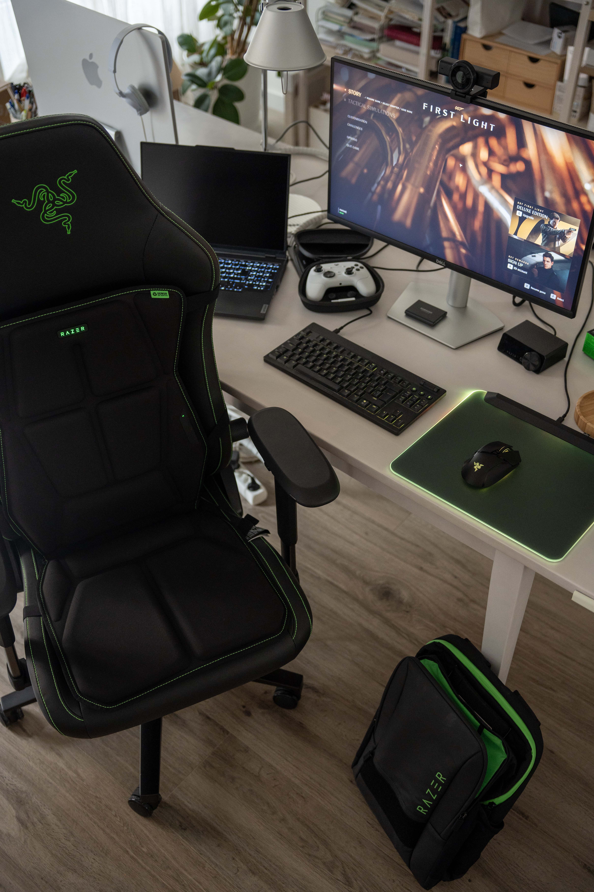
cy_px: 446
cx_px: 297
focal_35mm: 39
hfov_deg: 34.3
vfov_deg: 49.7
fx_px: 963
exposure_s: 1/100
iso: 1250
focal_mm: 38.9
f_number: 2.8
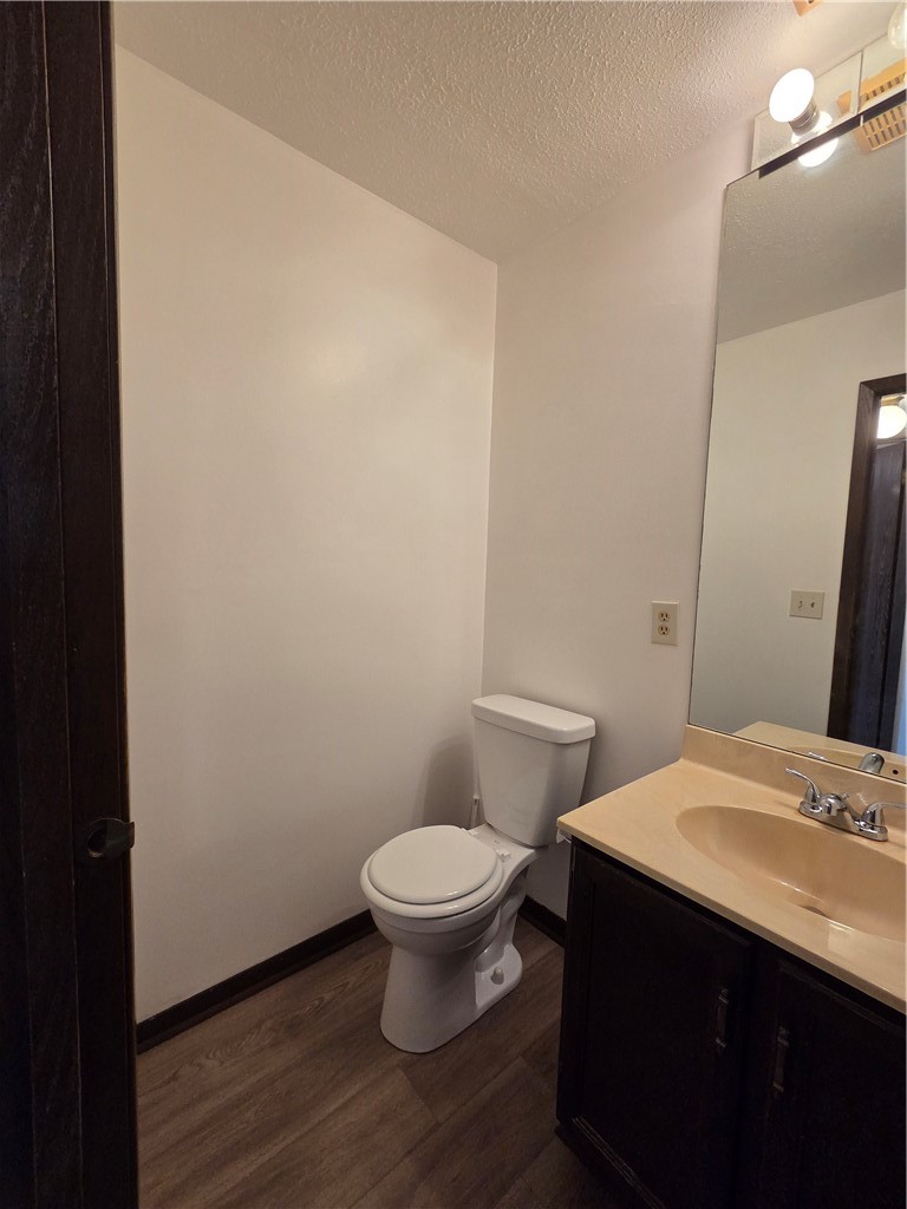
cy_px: 604
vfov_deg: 106.2
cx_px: 454
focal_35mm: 13
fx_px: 454
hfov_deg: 89.9
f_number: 2.2
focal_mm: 2.2
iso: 250
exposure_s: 1/120
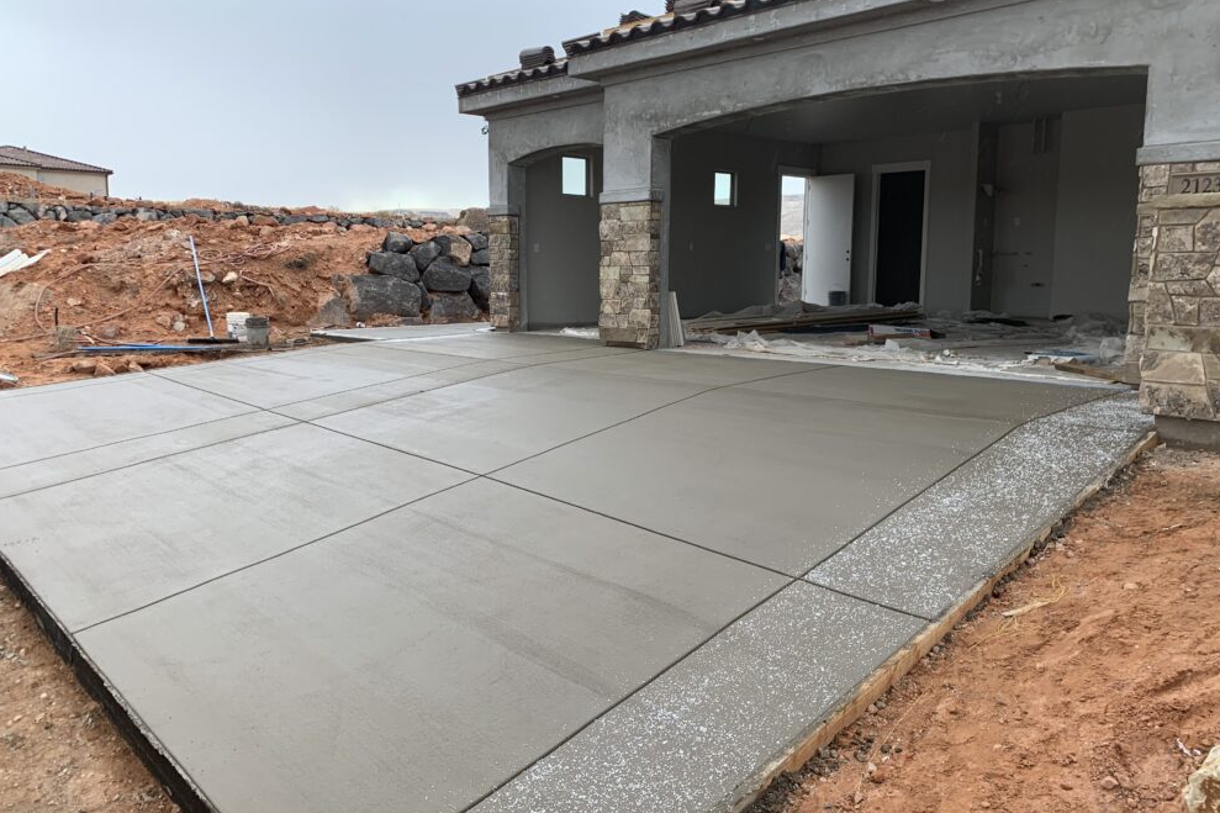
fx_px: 949
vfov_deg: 46.4
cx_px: 596
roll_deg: +0.5
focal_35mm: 28
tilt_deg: -6.5
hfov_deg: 65.5
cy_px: 389
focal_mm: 4.25
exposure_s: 1/122
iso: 25
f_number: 1.8
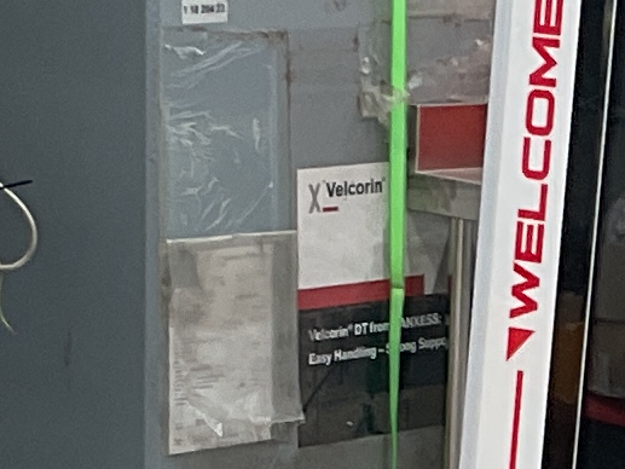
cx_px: 919
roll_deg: -3.7
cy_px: 867
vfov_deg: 6.4
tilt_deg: -15.6
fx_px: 4081
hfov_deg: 8.6
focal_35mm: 226
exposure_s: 1/120
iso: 25
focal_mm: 3
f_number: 1.8
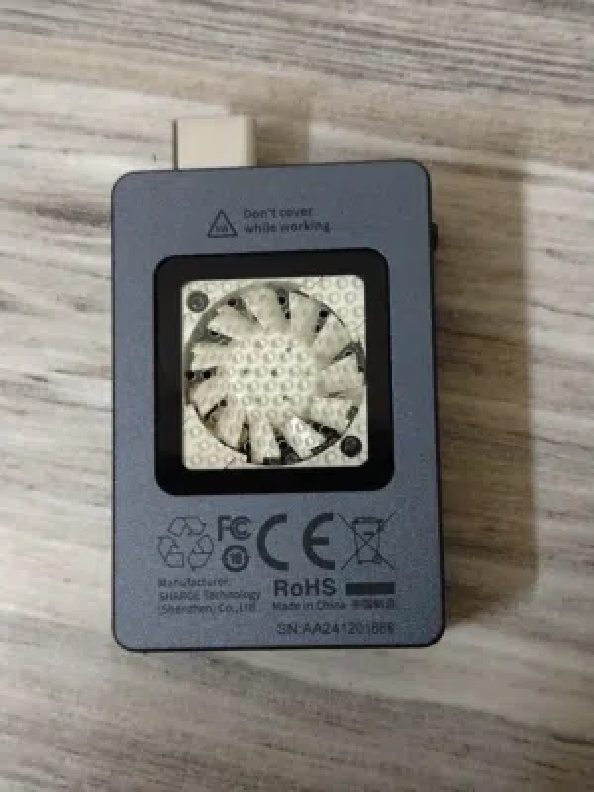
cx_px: 297
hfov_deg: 27.5
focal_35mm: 53
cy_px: 396
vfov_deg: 36.2
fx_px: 1213
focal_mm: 4.05
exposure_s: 1/25
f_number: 1.8
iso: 2150
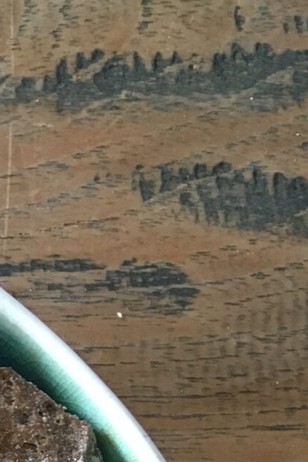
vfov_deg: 15.3
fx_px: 1554
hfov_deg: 10.1
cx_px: -386
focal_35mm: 121
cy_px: 741
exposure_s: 1/33
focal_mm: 4.15
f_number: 2.2
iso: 160
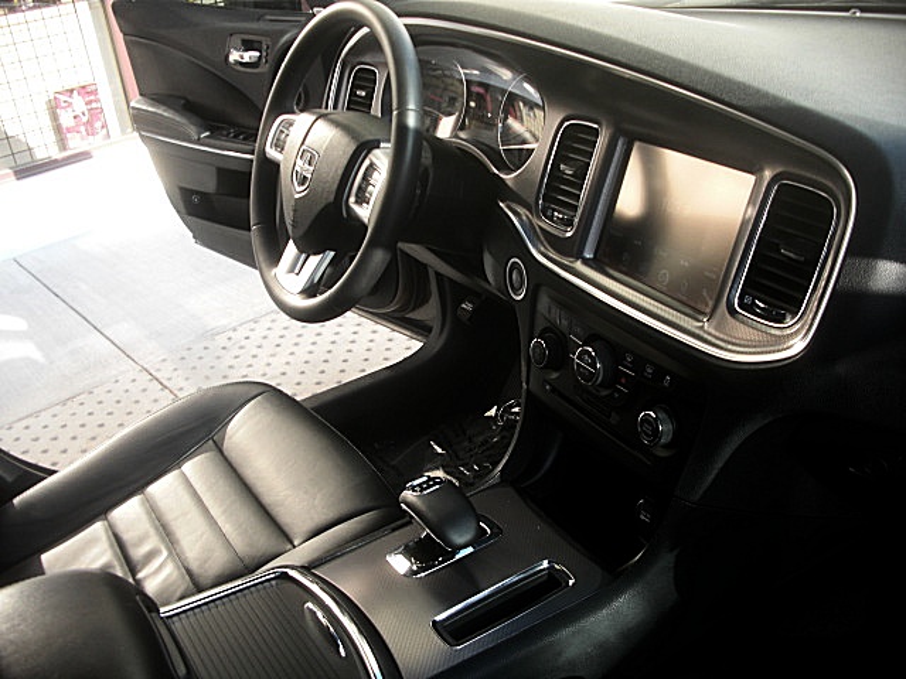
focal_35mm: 36
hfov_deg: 51.4
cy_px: 340
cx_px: 453
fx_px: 942
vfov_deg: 39.7
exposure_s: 1/80
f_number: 2.8
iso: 50
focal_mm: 6.3
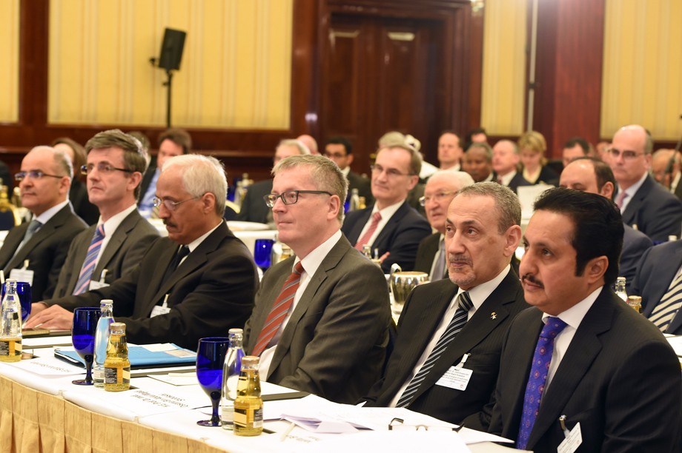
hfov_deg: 22.2
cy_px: 226
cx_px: 341
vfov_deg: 14.8
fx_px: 1742
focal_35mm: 92
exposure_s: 1/40
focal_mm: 92
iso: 1600
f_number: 5.6
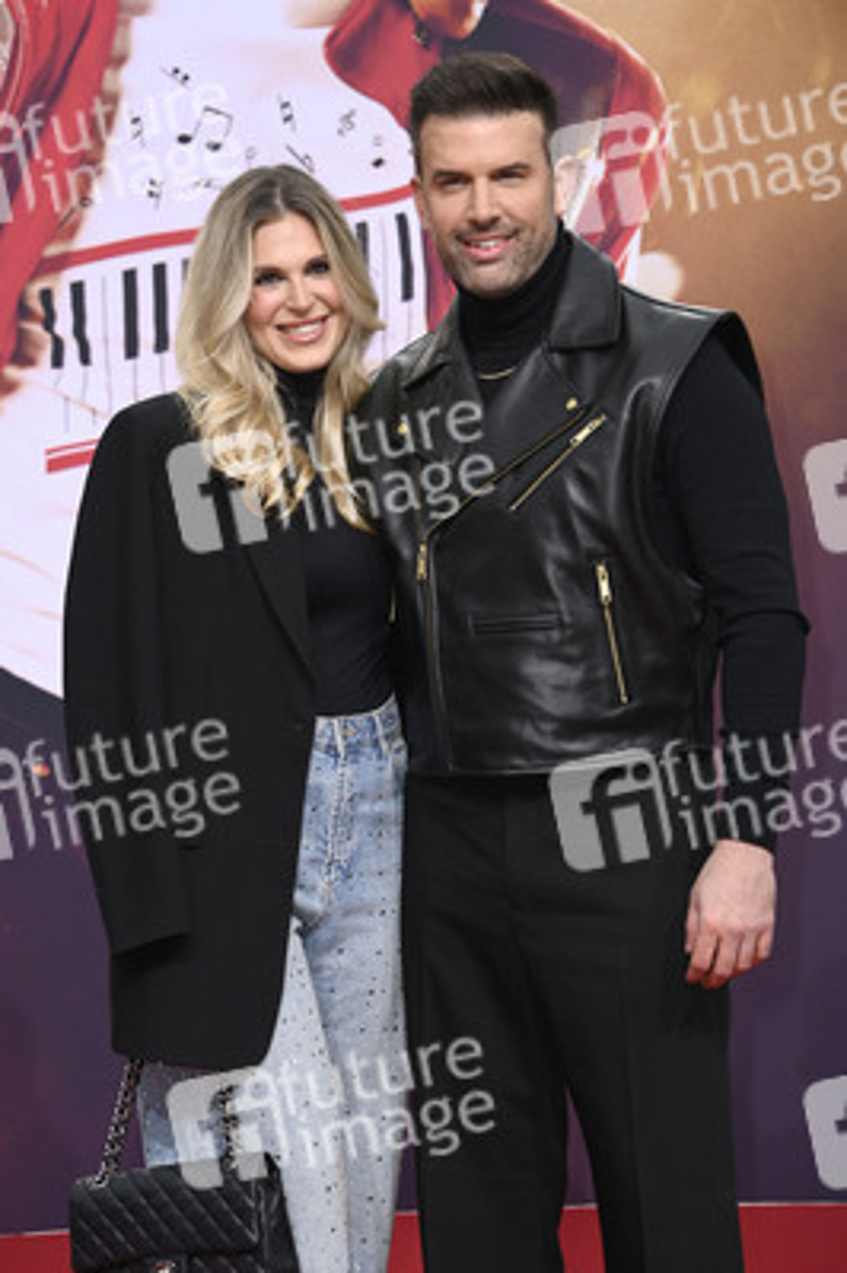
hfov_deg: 13.0
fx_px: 3712
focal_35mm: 105
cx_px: 424
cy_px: 636
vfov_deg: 19.5
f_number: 6.3
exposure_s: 1/250
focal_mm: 105
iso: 320
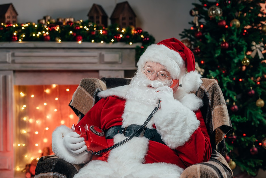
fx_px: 769
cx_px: 128
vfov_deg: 13.2
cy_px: 89
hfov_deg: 19.6
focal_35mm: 104
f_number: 2.8
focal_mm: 98
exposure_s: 1/10
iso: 64
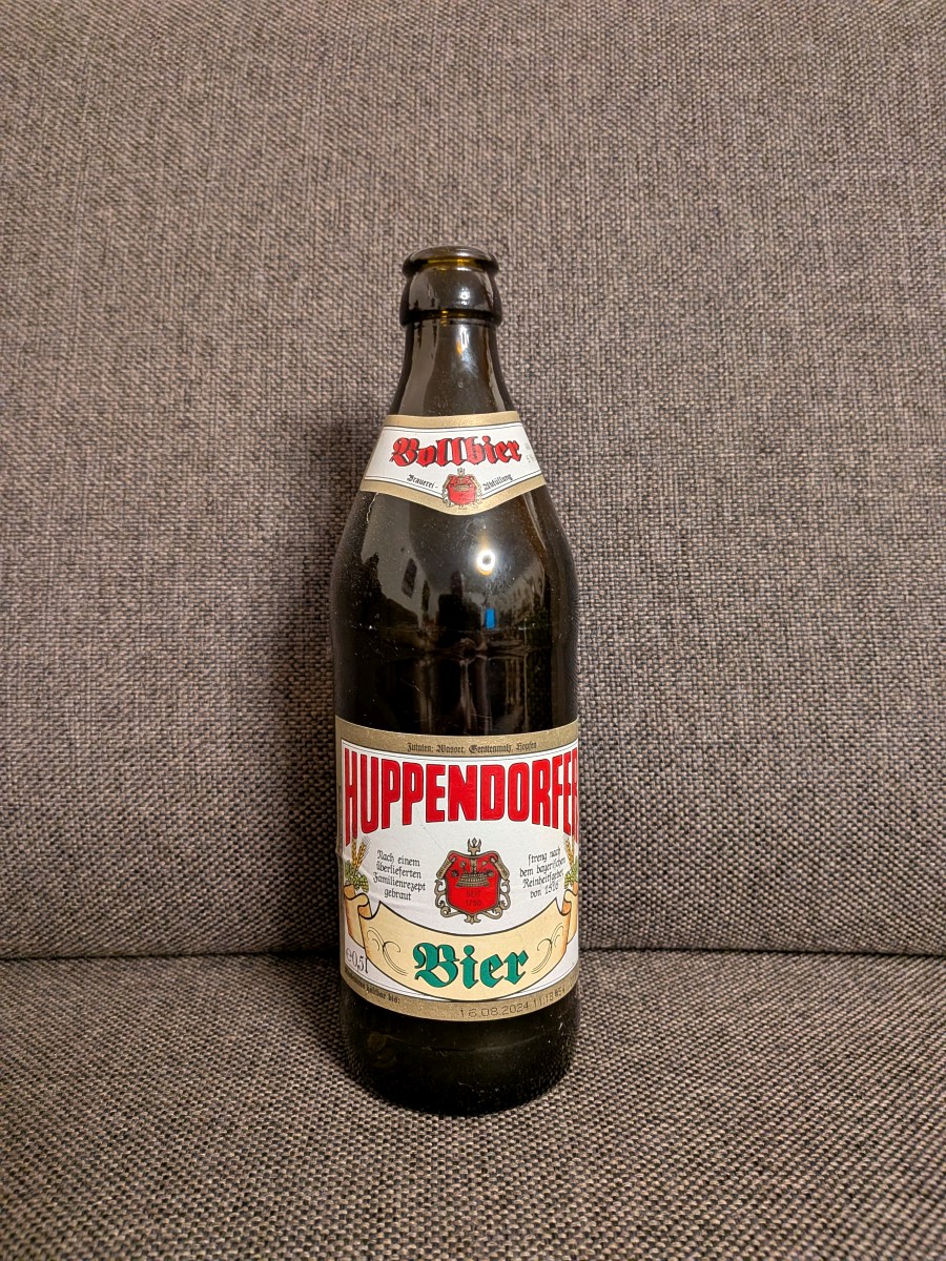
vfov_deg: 71.6
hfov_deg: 56.8
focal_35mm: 24
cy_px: 630
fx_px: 875
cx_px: 473
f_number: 1.7
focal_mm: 4.53
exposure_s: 1/20
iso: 29
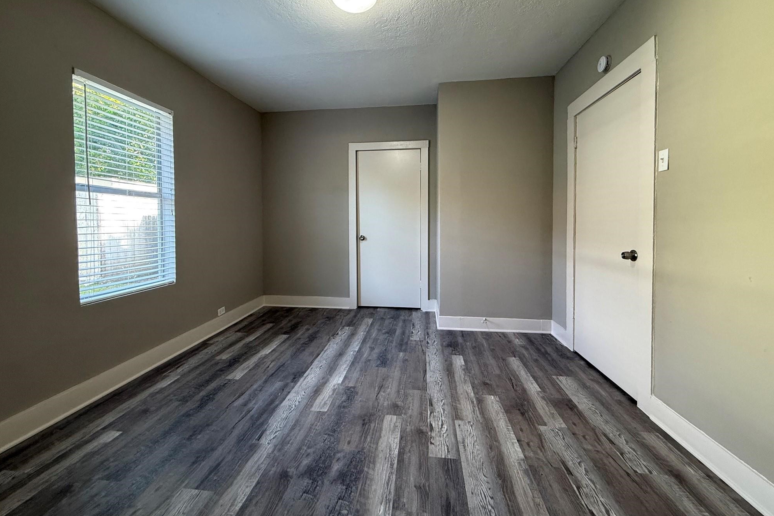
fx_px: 322
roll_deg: +0.8
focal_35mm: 15
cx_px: 382
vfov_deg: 77.1
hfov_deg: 100.4
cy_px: 234
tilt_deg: -1.2
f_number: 2.2
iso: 250
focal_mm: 2.22
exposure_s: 1/60
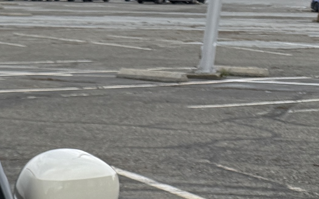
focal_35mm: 141
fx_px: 1226
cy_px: 560
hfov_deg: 12.6
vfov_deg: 8.2
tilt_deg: -24.4
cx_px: -360
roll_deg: +1.9
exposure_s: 1/3096
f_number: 1.78
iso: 80
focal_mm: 6.76
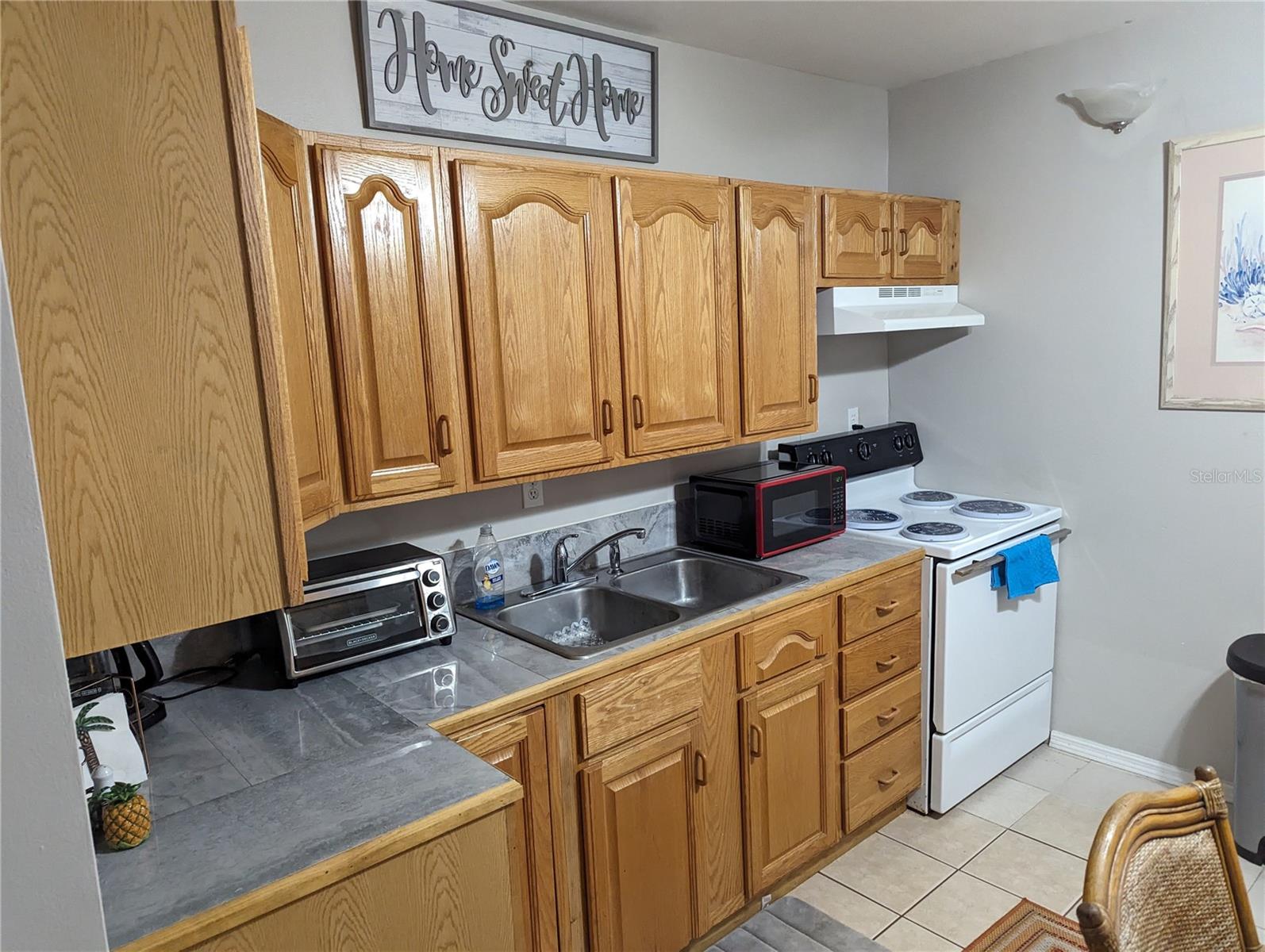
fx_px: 878
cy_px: 476
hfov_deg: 71.5
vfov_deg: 56.9
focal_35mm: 24
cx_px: 632
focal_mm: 6.81
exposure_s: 1/120
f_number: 1.85
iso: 945
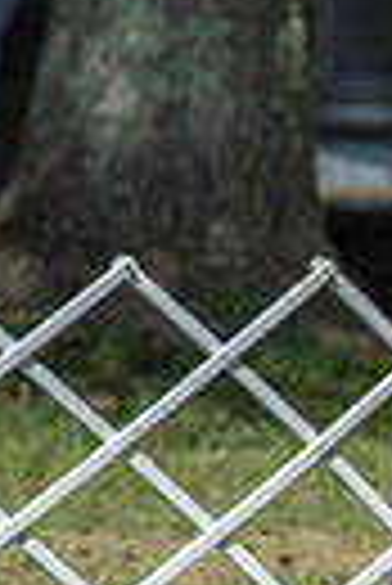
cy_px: 295
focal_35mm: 803
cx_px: 1140
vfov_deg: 2.6
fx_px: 13080
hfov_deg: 1.7
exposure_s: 1/400
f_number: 5
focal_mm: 180
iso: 100
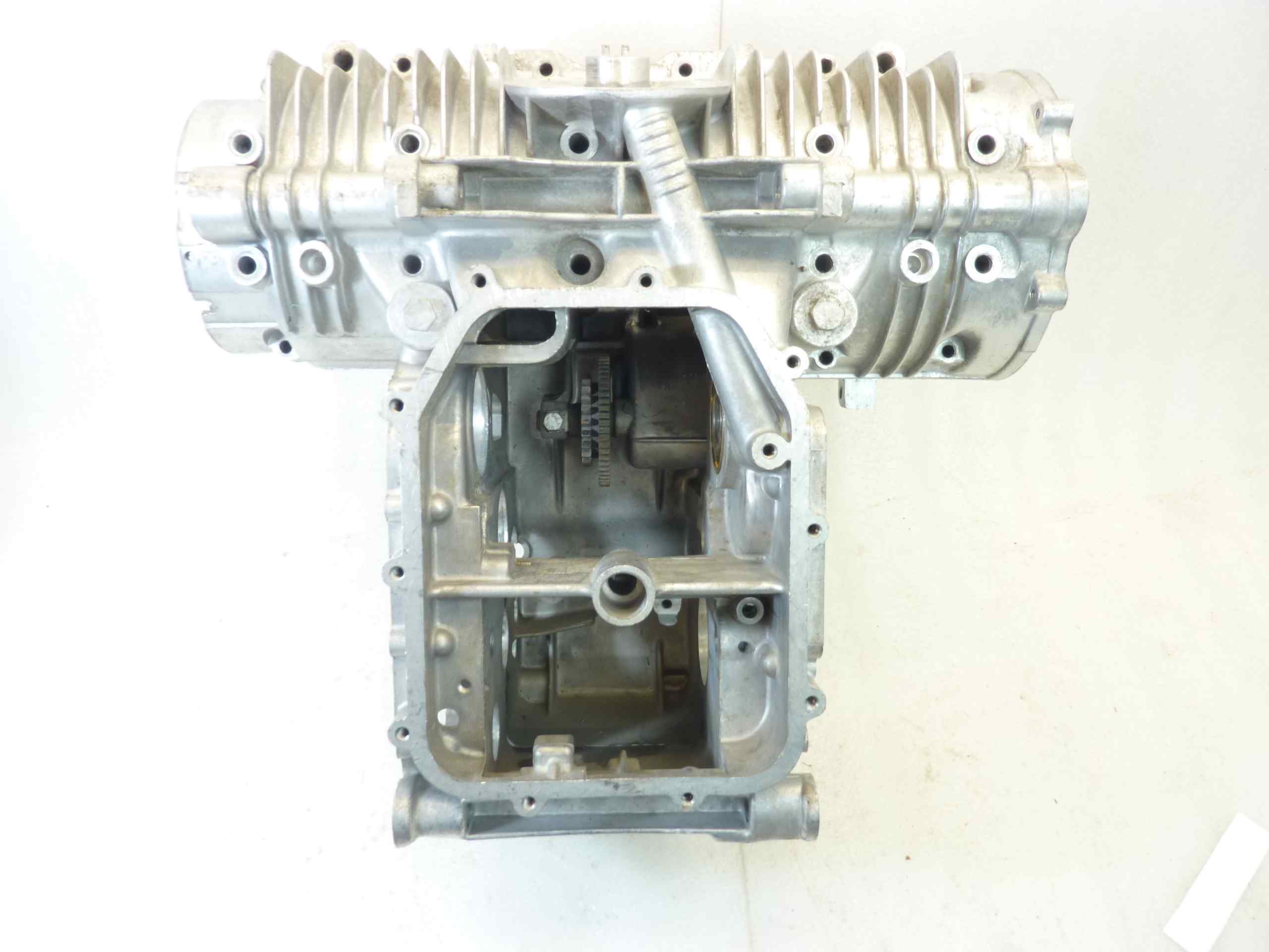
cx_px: 634
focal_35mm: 25
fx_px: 916
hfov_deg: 69.4
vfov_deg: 54.9
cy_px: 476
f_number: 3.3
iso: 80
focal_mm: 4.1
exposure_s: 1/13
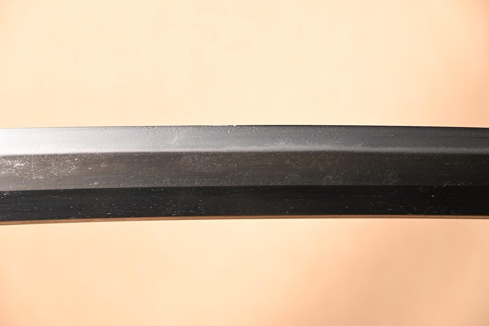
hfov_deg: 21.2
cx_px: 244
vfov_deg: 14.2
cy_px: 163
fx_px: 1304
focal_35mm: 96
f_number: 5
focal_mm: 64
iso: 100
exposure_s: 1/2
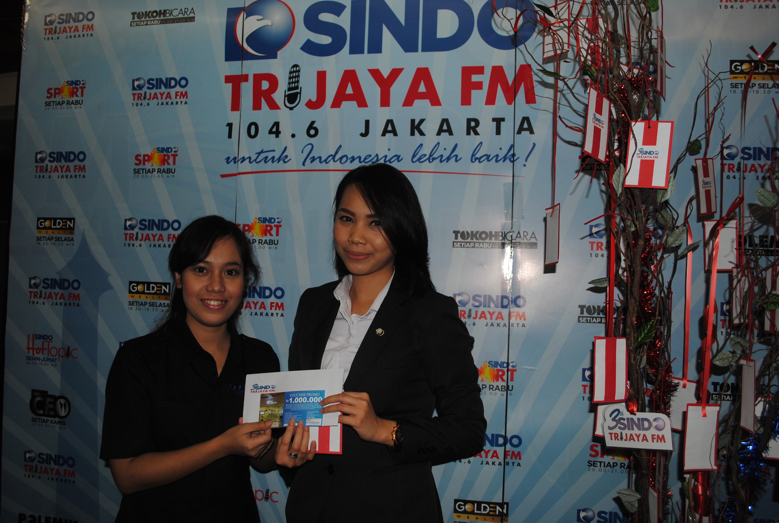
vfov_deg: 48.1
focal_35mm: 27
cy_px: 262
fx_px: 585
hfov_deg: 67.3
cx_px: 390
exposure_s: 1/60
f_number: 3.5
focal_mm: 18
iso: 200
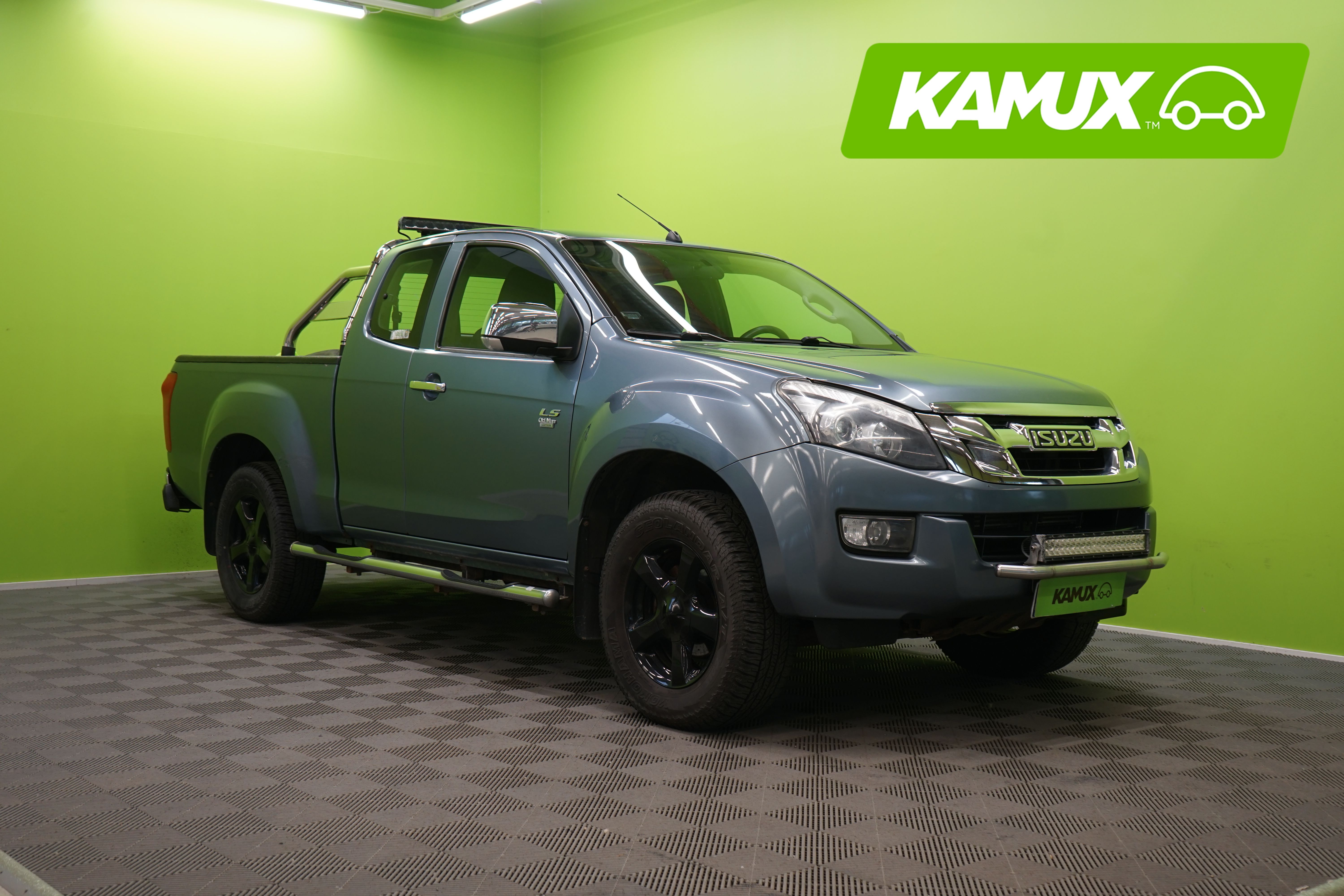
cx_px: 672
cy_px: 448
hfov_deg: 48.5
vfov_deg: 33.4
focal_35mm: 40
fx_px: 1493
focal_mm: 40
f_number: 5.6
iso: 400
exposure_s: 1/25
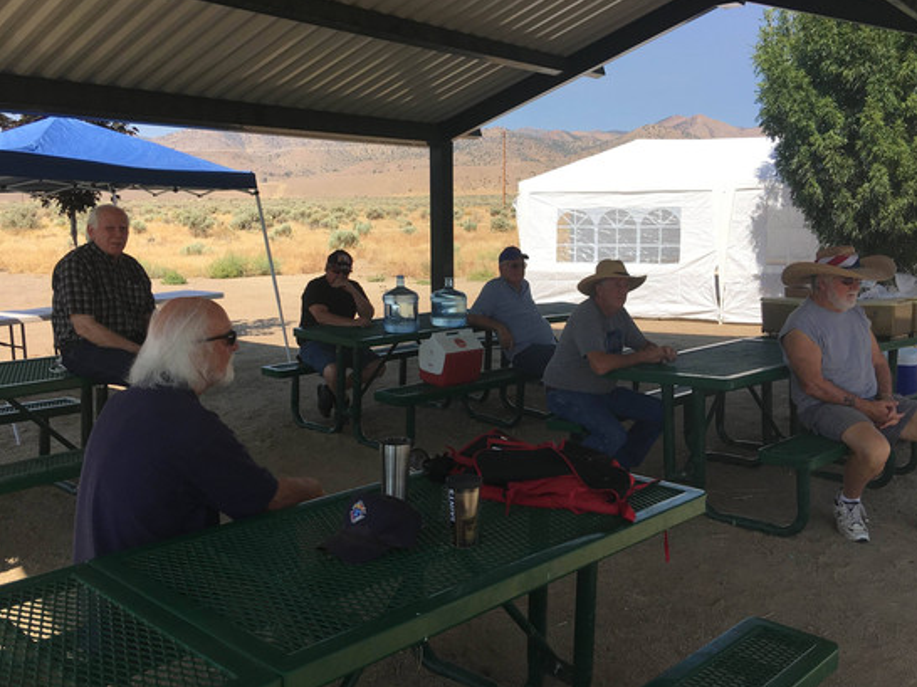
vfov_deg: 41.6
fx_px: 900
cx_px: 470
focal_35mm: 34
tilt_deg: -3.5
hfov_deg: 54.0
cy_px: 287
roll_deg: +0.5
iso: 25
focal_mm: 4.15
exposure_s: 1/1304
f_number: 2.2
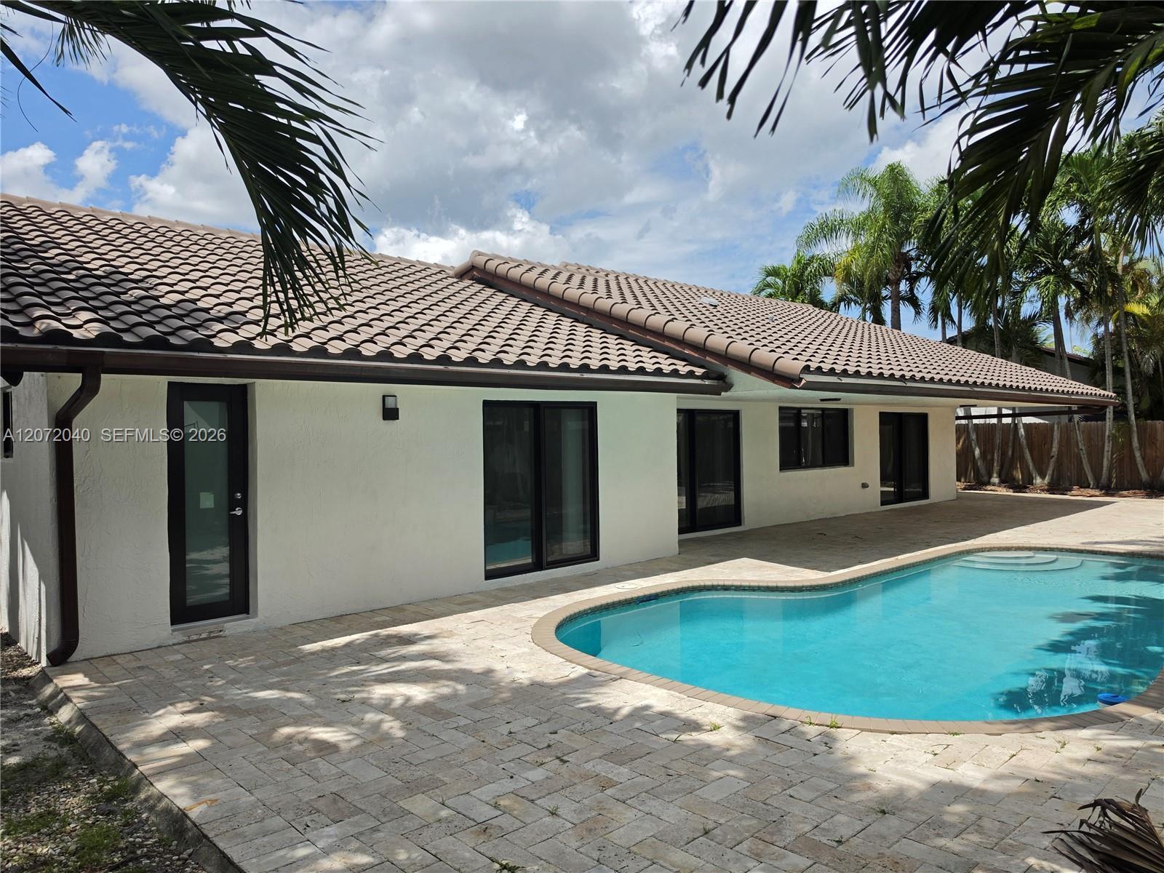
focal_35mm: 23
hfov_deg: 73.9
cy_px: 436
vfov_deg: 58.9
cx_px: 582
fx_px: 773
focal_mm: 6.5
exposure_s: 1/7939
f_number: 1.4
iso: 64
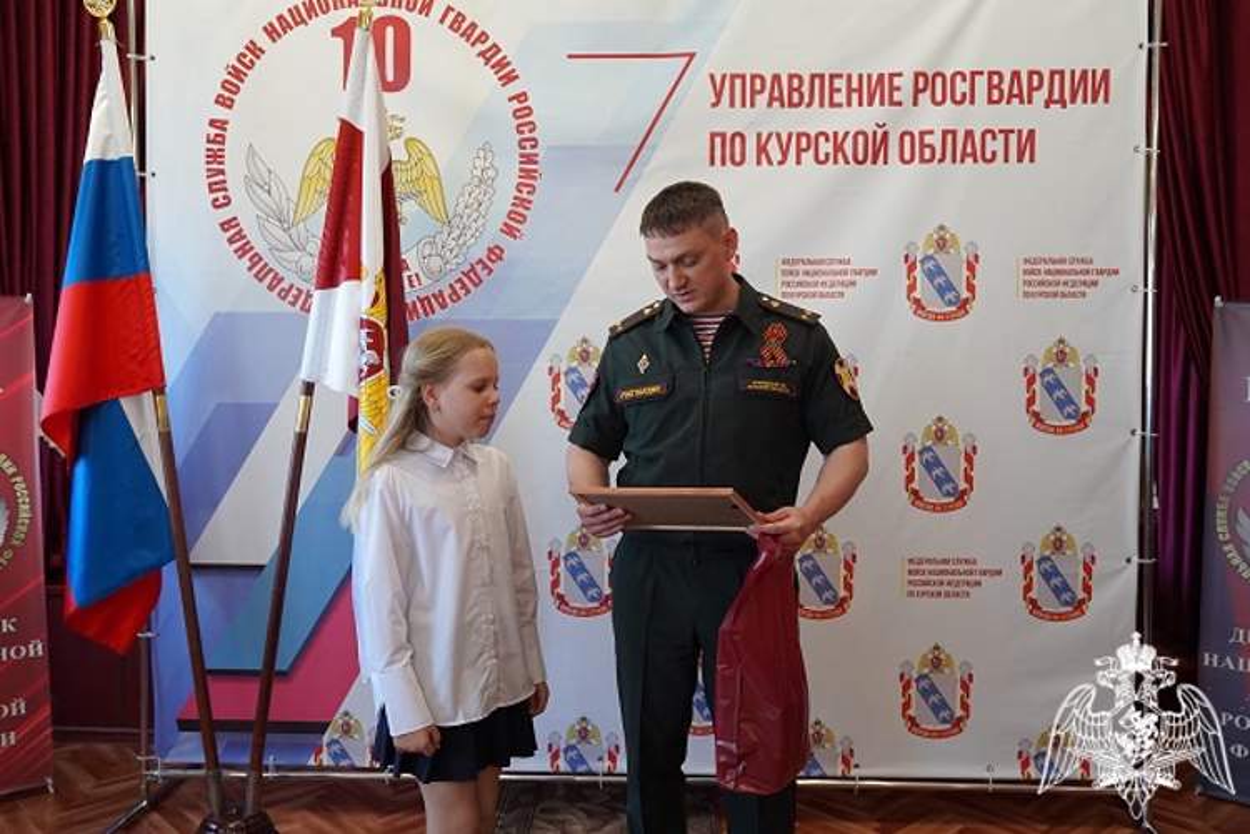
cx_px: 625
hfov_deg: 61.9
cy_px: 417
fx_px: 1042
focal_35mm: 30
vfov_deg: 43.6
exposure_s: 1/160
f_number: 4
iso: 3200
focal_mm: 30
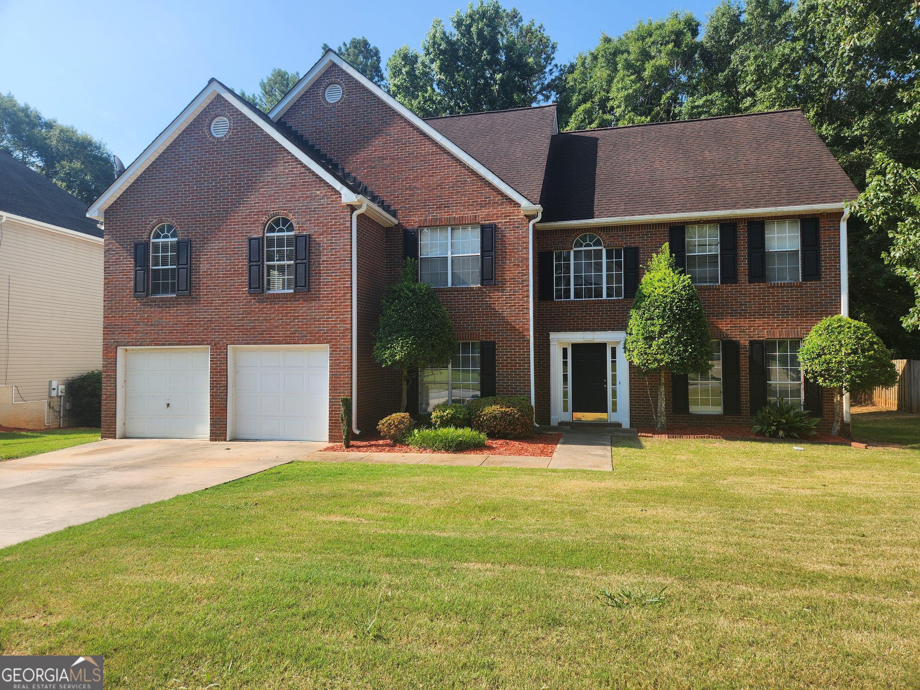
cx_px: 460
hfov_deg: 73.9
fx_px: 611
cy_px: 345
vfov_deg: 58.9
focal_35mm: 23
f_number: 1.8
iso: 20
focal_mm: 5.4
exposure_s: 1/968
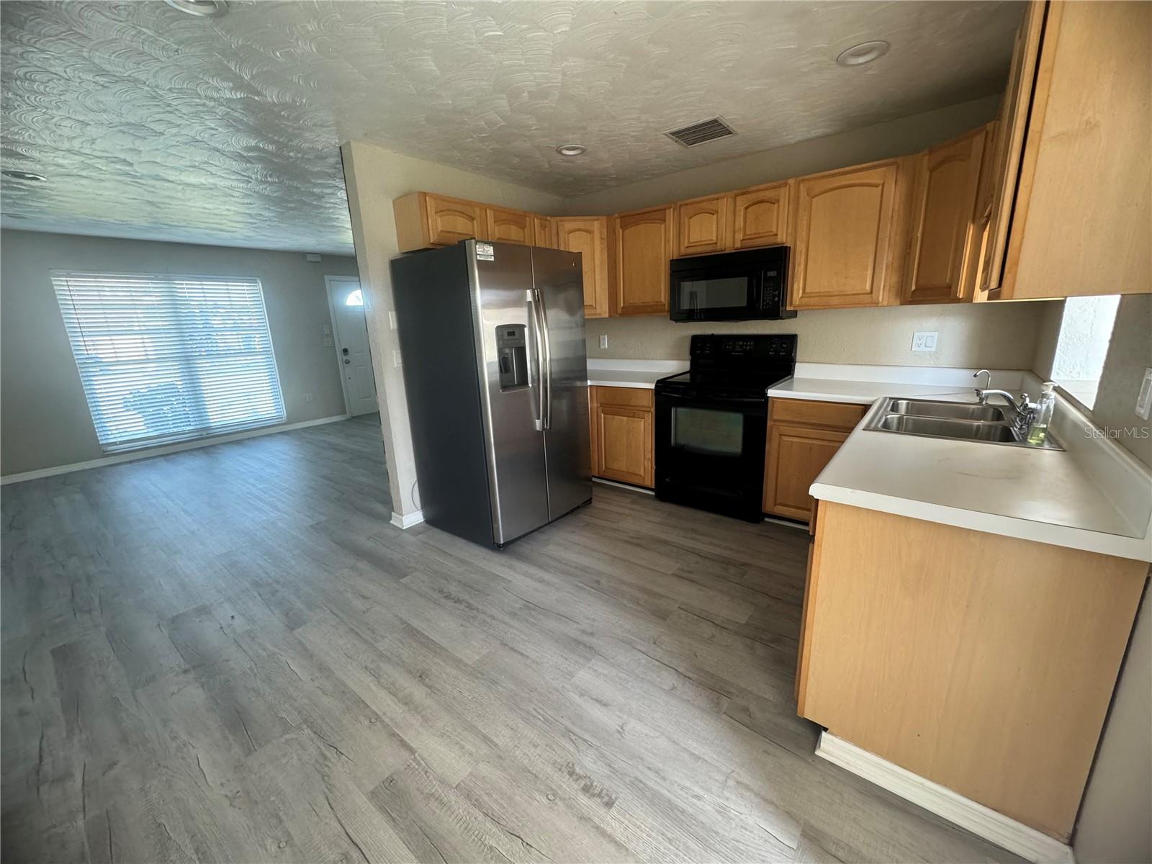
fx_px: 466
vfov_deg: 85.7
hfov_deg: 102.1
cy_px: 432
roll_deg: +2.5
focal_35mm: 14
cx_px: 576
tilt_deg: -14.2
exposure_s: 1/64
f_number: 2.2
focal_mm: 2.22
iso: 320
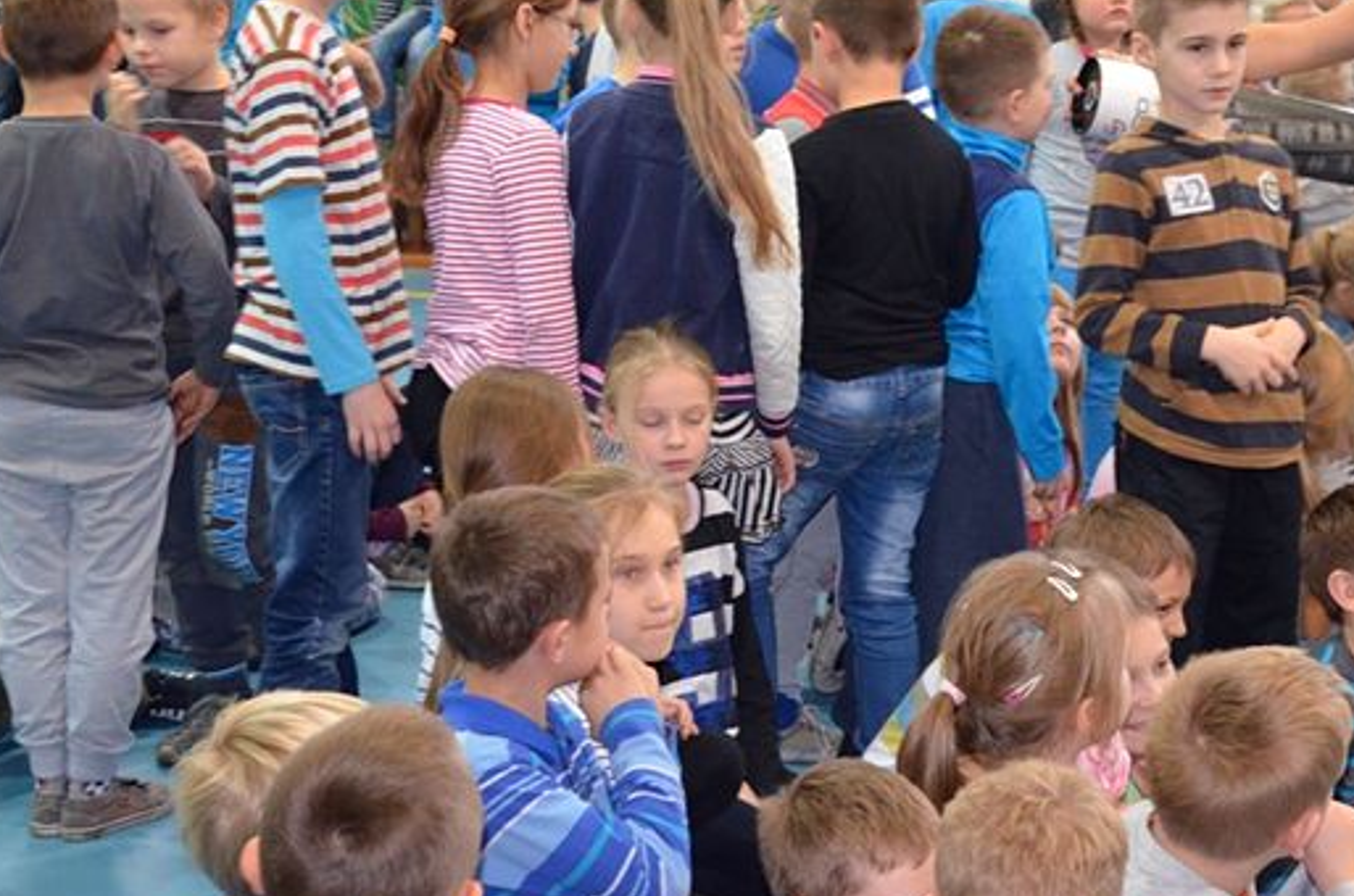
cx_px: 933
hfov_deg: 23.3
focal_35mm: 87
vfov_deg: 15.6
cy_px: 241
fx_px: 3258
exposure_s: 1/60
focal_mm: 35
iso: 2200
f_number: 4.5
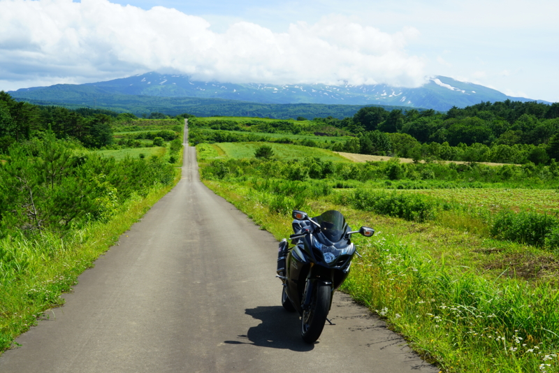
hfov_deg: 45.4
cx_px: 280
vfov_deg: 31.2
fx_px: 668
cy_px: 186
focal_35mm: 43
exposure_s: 1/60
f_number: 16
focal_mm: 43
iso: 125
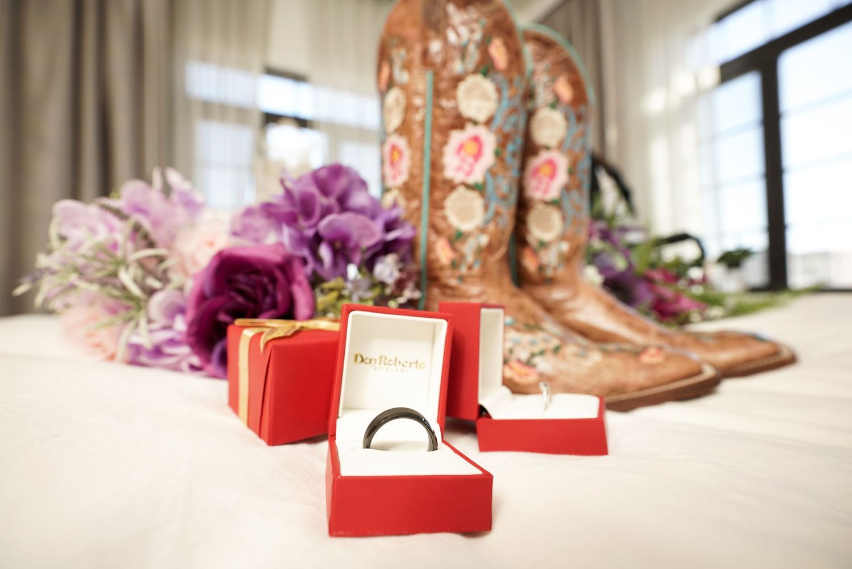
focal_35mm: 17
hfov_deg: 93.3
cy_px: 284
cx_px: 426
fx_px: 402
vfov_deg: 70.5
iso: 200
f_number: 4.5
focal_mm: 17
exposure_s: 1/125
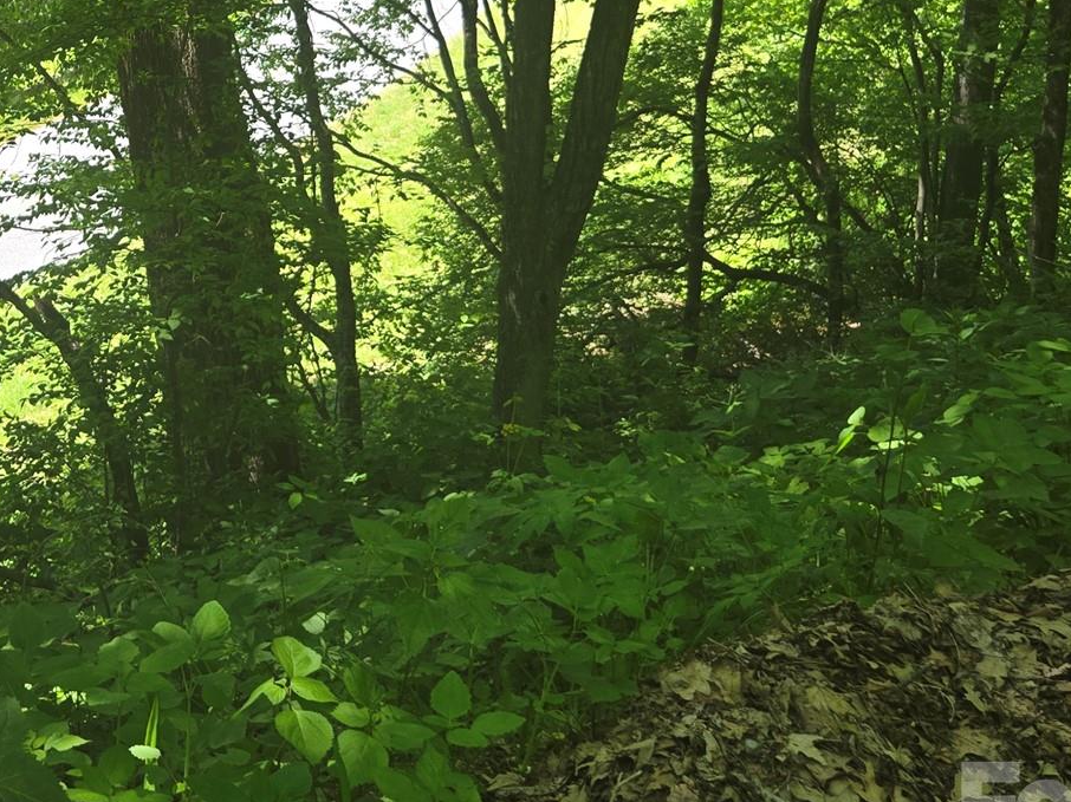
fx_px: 1608
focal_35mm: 52
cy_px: 86
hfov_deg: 34.9
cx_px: 128
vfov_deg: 27.1
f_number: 1.8
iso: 25
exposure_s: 1/222
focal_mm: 5.4
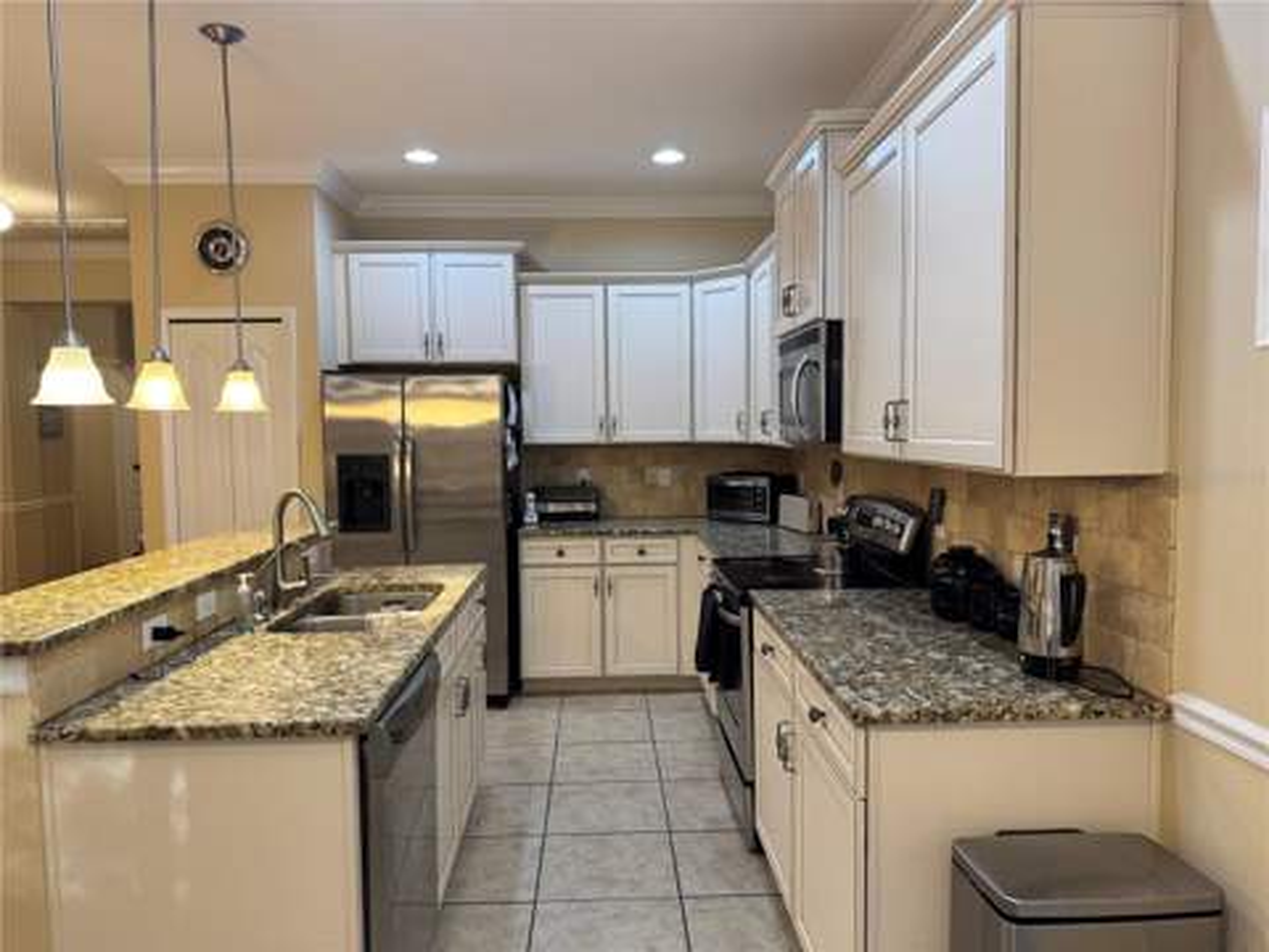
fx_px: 880
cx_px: 634
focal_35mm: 24
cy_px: 476
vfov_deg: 56.8
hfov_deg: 71.6
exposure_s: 1/60
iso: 125
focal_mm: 6.76
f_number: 1.78
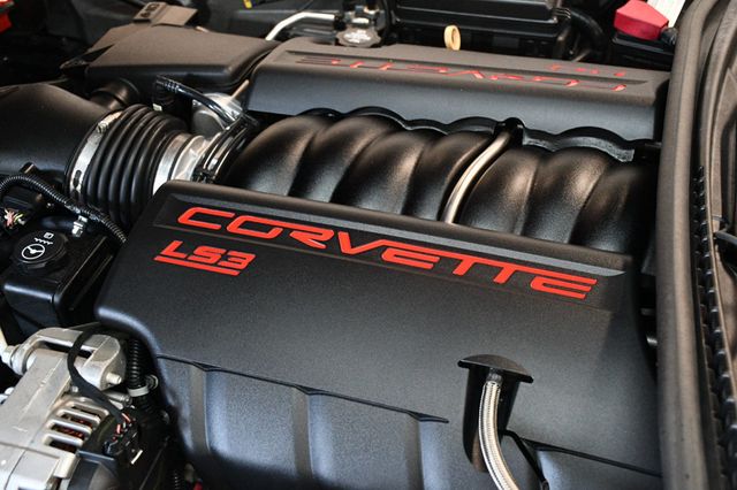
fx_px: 798
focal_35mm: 39
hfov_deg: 49.6
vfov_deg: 34.2
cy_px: 245
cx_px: 368
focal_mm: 26
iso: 3200
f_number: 3.8
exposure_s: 1/80
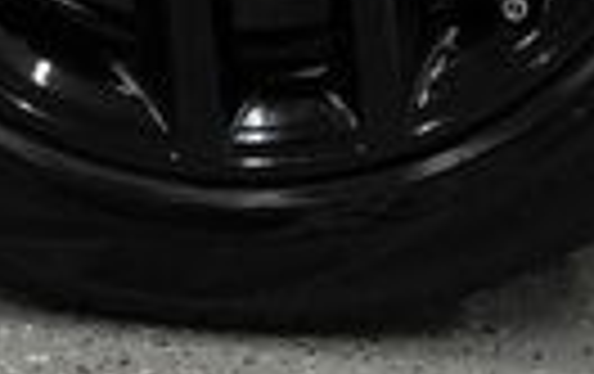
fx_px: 3357
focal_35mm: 207
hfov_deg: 10.1
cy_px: -408
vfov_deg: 6.2
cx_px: 207
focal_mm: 28
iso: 250
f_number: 3.5
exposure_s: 1/40
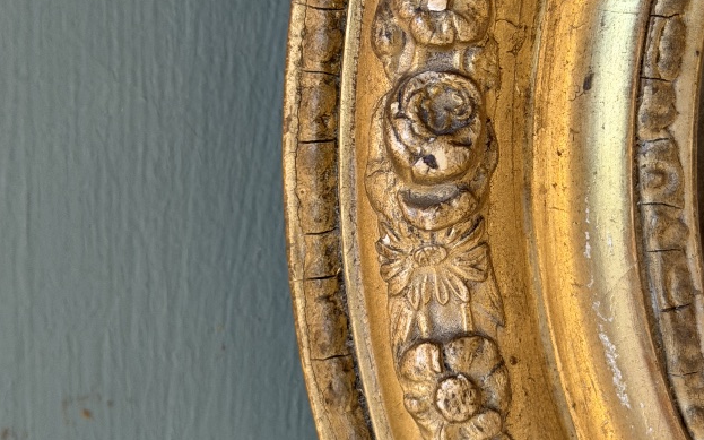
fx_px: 1880
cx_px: 471
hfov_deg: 21.1
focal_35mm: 98
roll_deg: +0.3
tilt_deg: +1.6
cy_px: 182
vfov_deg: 13.3
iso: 200
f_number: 1.78
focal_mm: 6.76
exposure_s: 1/33
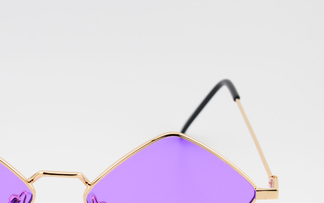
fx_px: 1245
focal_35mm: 141
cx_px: 61
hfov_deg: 14.7
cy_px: 127
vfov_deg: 9.3
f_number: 11
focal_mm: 40
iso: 200
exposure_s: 1/125
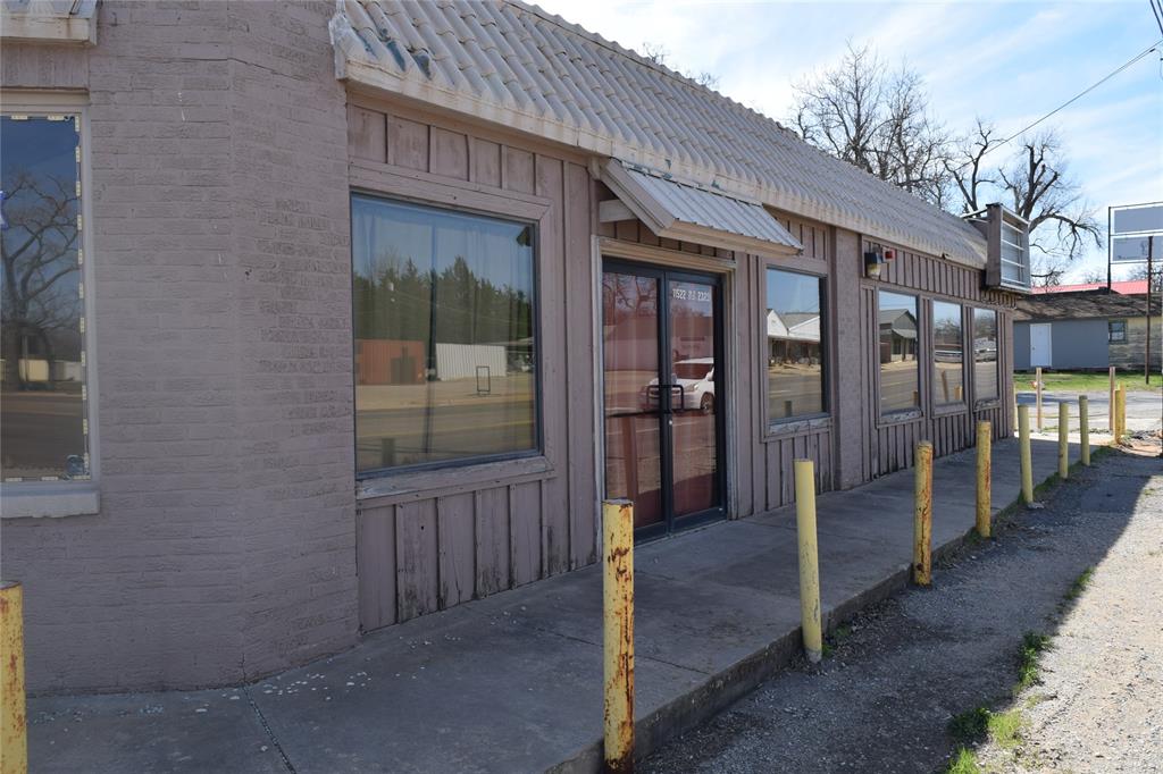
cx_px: 582
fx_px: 872
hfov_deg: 67.4
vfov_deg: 47.9
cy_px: 387
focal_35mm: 27
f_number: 8
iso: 200
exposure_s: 1/250
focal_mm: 18
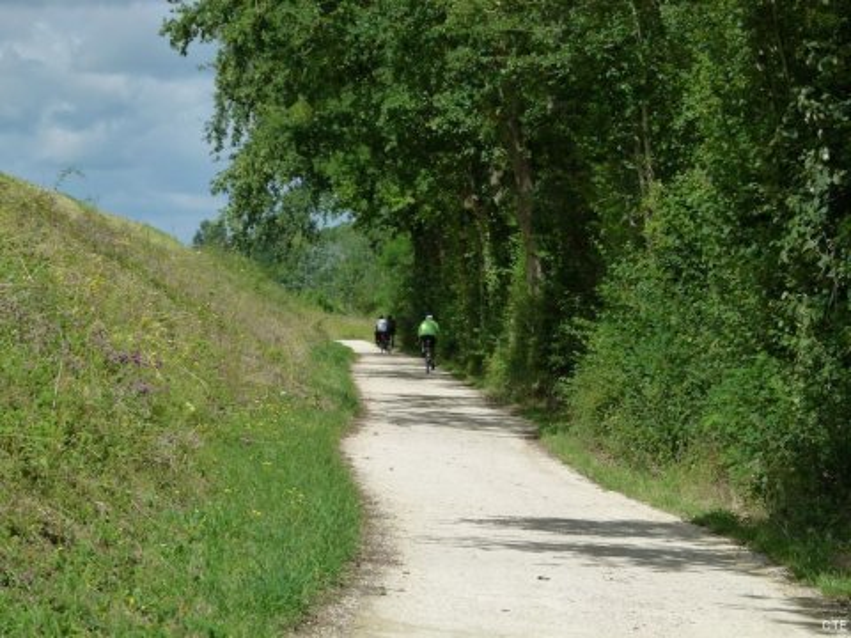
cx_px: 426
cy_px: 319
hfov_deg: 14.3
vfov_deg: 10.7
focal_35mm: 138
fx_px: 3393
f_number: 4
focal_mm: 24.9
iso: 160
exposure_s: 1/1300
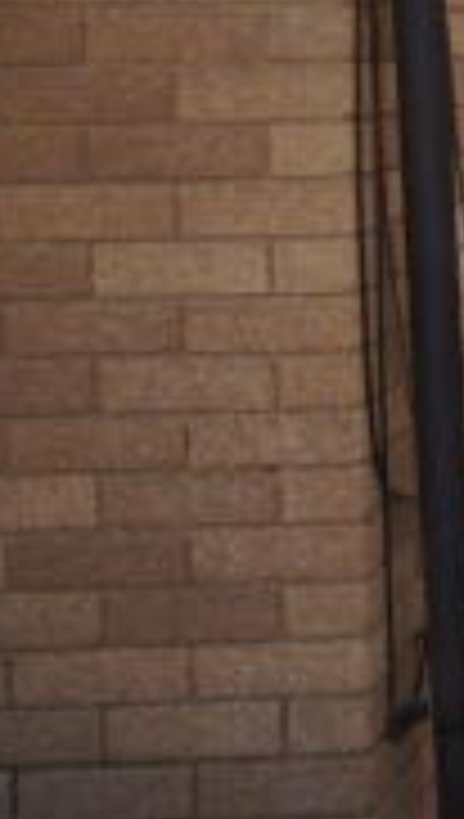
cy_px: 128
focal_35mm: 82
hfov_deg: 12.5
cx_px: 1018
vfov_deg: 25.3
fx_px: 1785
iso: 100
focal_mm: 20
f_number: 5.6
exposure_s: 1/160
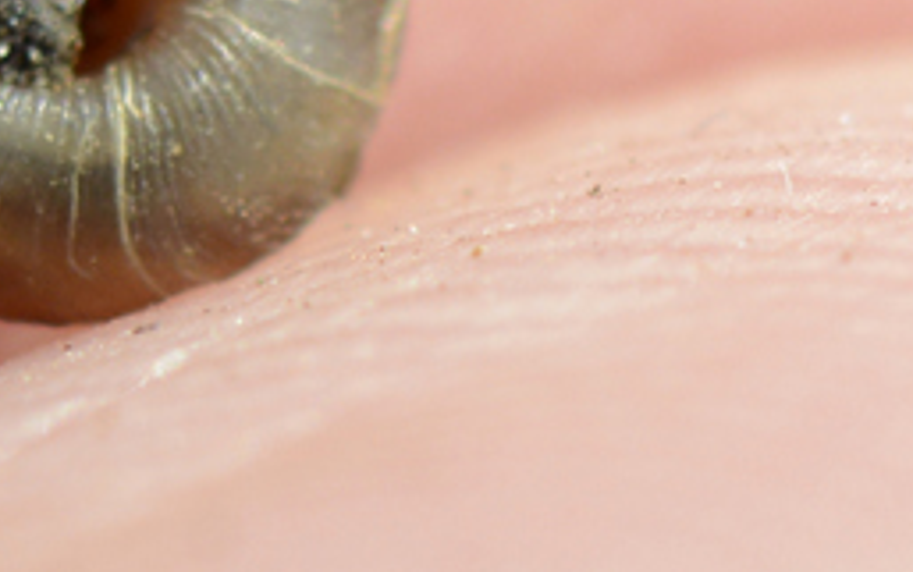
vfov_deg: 6.3
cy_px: -5
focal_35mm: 208
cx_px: 39
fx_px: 5179
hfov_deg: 10.0
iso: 500
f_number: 9
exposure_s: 1/320
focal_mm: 105
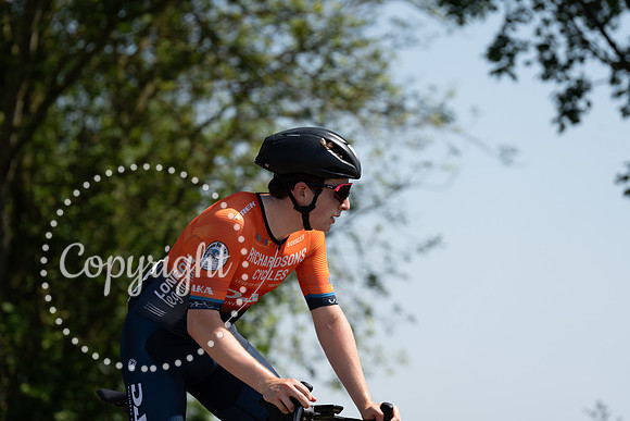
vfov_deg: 6.9
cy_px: 210
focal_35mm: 200
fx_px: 3501
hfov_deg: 10.3
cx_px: 315
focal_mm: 200
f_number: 4.5
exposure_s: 1/800
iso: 100
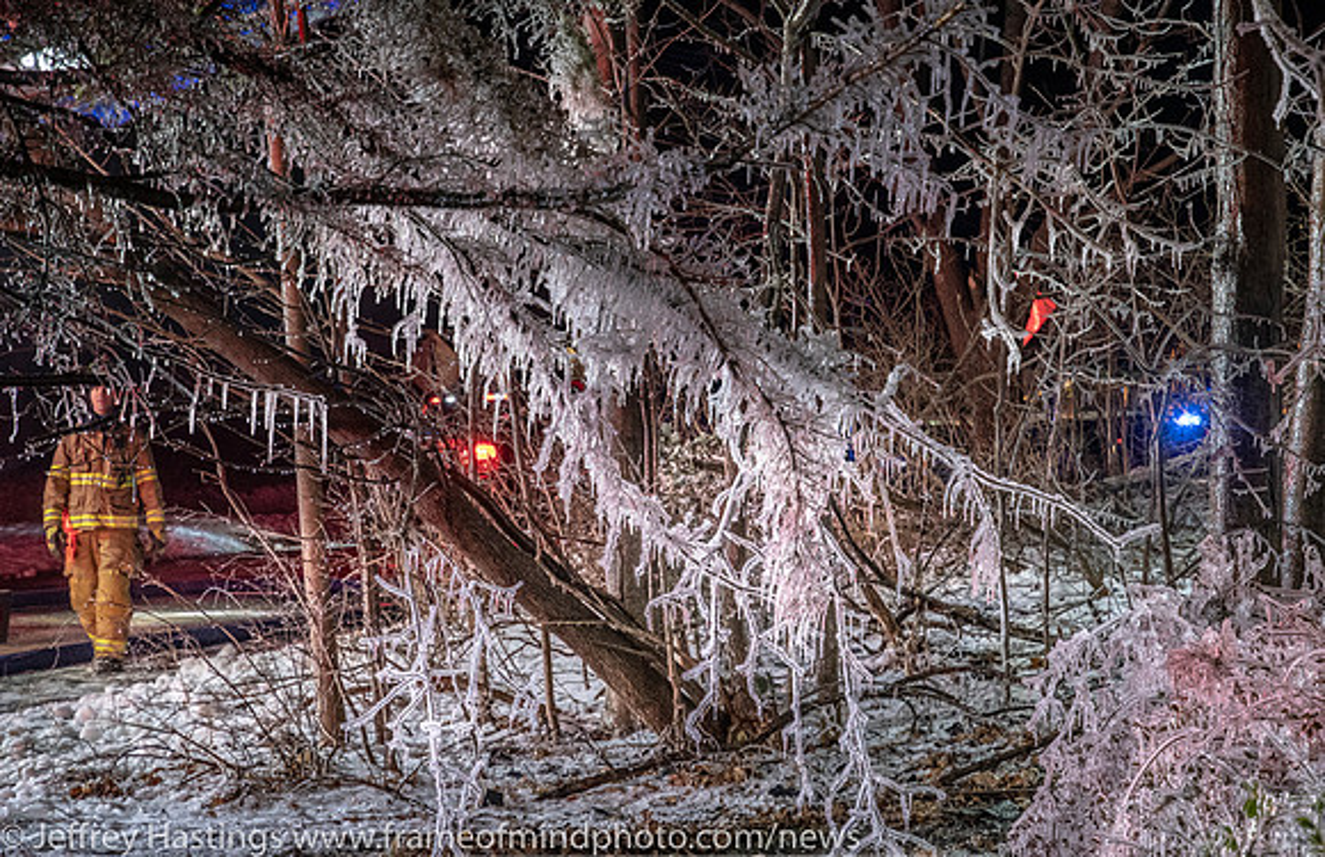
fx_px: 2867
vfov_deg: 17.0
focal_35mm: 79
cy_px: 448
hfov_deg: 26.0
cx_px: 652
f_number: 4
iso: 2500
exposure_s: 1/100
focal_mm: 50
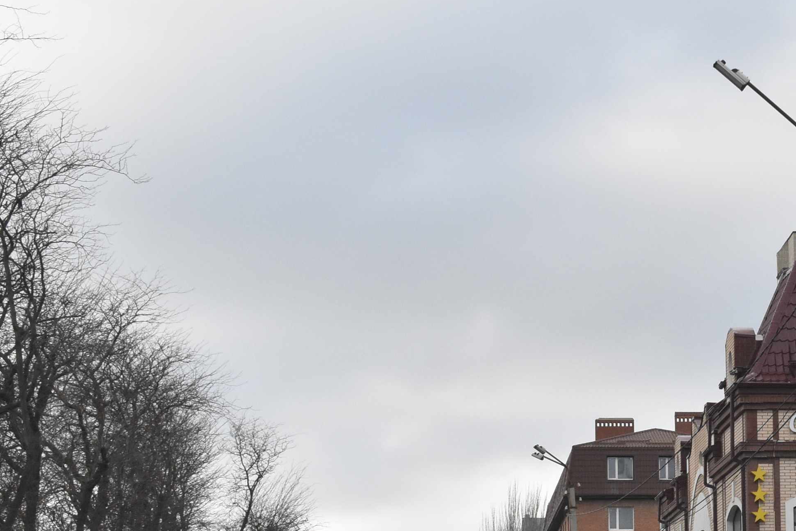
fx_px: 2082
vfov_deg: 14.3
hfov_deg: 20.5
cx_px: 898
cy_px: 509
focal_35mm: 94
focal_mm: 27
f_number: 11
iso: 1600
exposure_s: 1/500
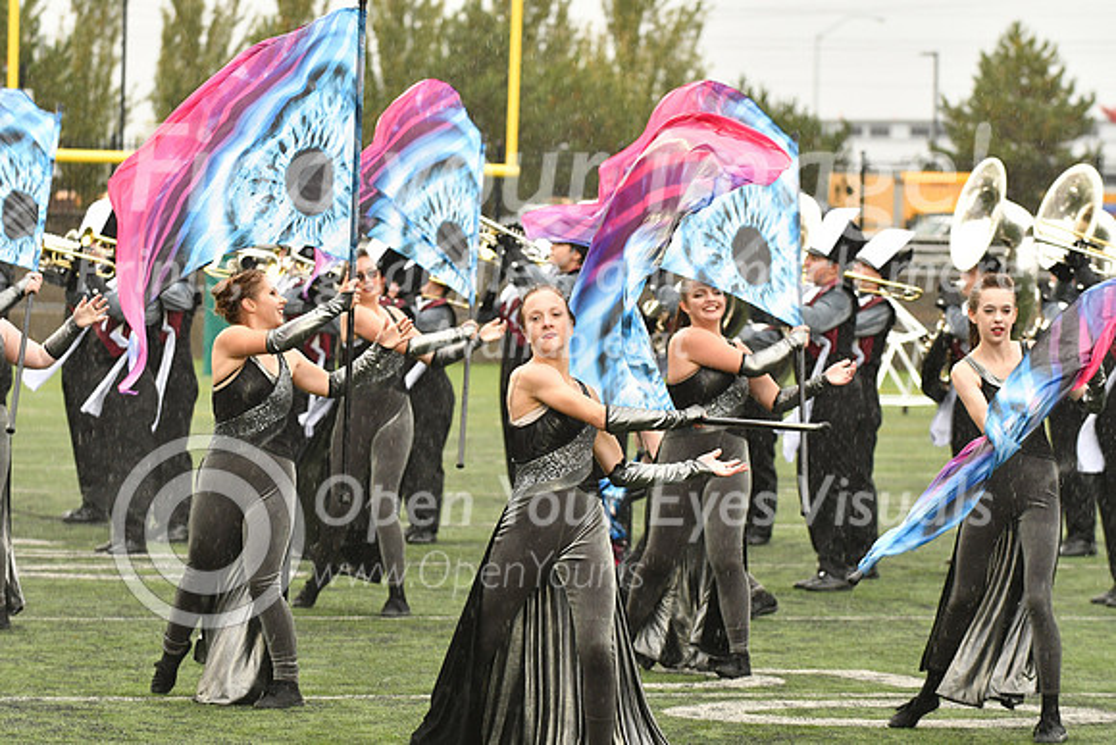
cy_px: 372
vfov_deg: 7.6
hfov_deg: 11.4
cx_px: 558
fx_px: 5581
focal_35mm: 180
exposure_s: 1/400
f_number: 4
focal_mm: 120
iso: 1000
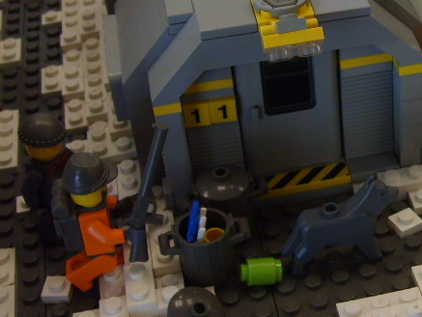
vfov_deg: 18.0
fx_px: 1000
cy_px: 152
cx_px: 430
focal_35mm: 82
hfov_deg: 22.8
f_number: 2.8
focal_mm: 5.8
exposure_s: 1/30
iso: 100
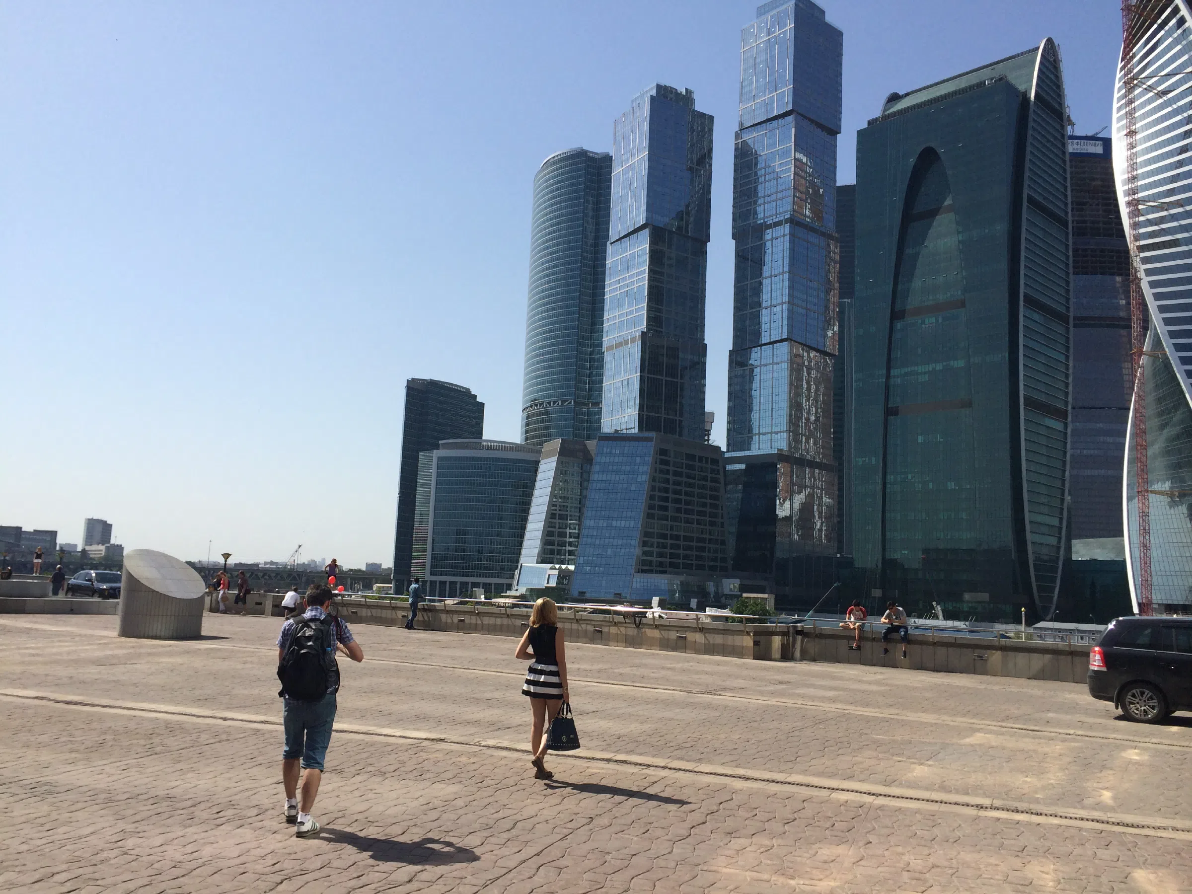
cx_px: 596
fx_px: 1033
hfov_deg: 60.0
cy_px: 447
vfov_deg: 46.8
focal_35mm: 30
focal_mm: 4.12
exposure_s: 1/3425
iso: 32
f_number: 2.2
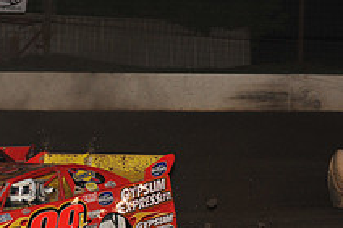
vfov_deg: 5.0
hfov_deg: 7.4
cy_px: 144
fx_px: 2609
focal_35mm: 274
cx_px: -99
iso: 1000
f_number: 6.3
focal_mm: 100
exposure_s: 1/320
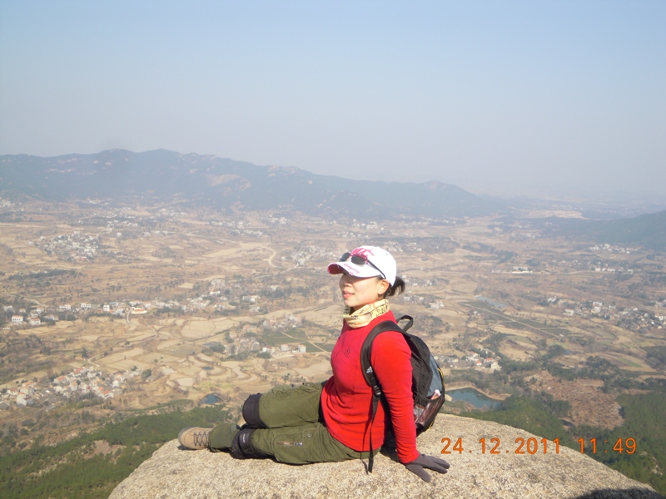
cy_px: 250
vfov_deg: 39.7
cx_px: 333
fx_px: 693
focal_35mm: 36
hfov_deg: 51.4
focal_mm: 6.4
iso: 100
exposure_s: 1/800
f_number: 3
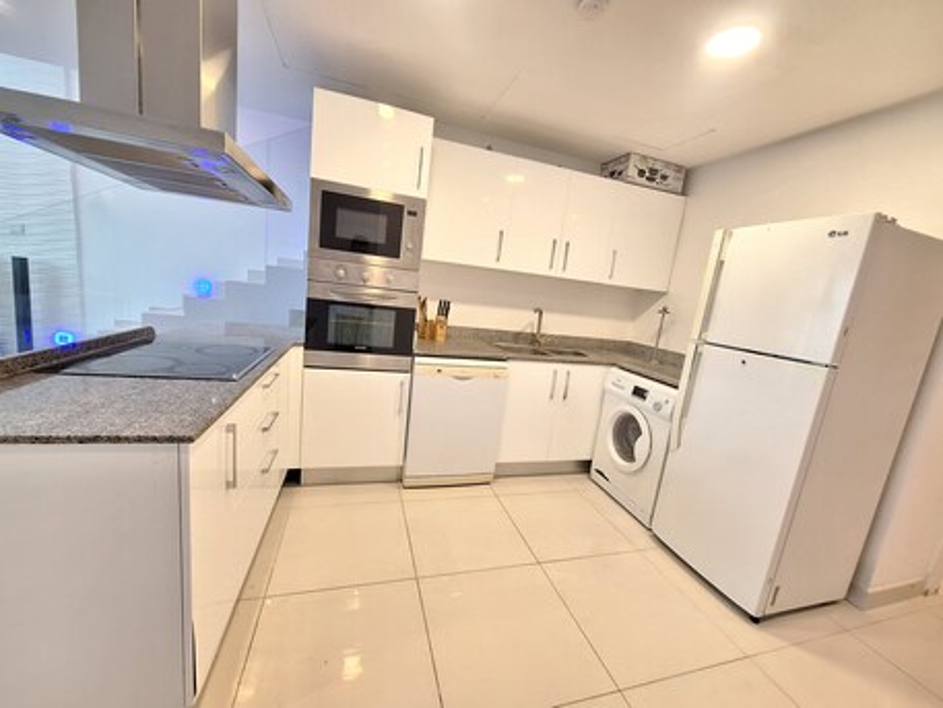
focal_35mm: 13
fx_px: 354
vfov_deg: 89.9
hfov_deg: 106.2
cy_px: 354
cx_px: 472
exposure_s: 1/33
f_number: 2.2
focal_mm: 1.74
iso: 160
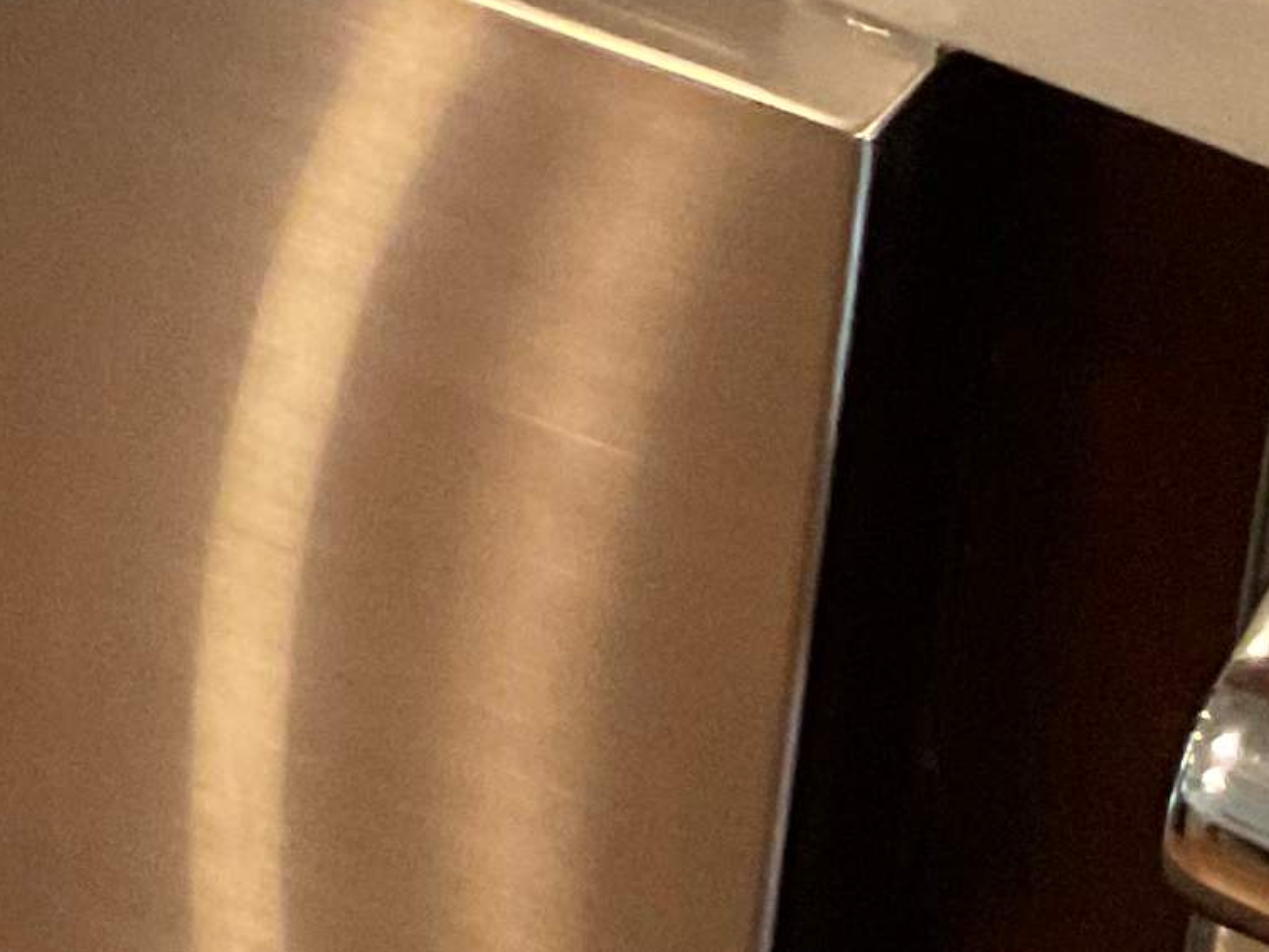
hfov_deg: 11.5
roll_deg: +2.2
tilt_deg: -18.3
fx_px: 5684
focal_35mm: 155
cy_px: -1541
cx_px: -1217
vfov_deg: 8.5
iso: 250
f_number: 1.8
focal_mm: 3
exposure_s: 1/40
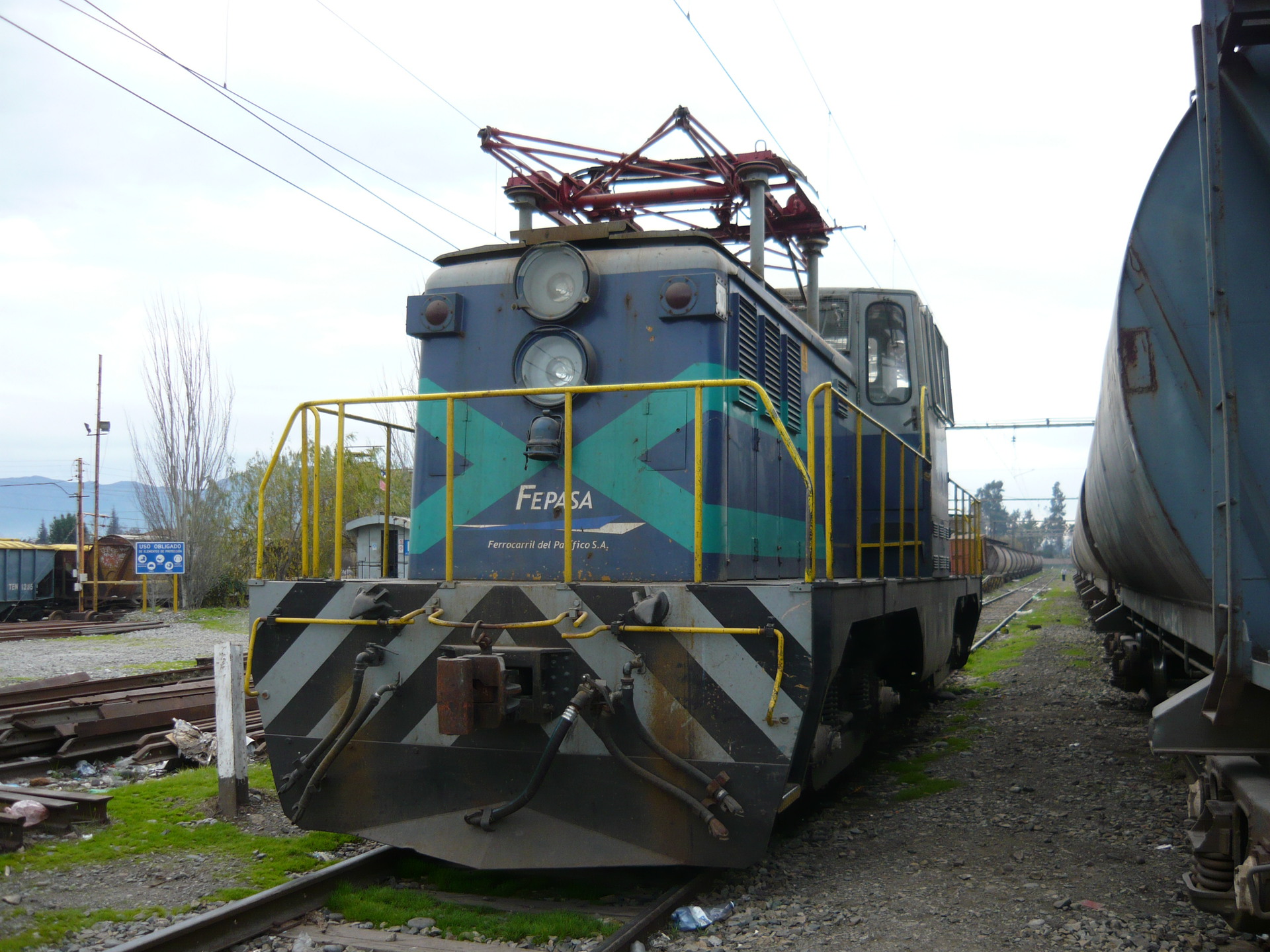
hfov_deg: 55.4
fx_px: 1211
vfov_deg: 42.9
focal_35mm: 33
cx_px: 635
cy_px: 476
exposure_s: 1/400
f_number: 2.8
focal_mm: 5.5
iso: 100
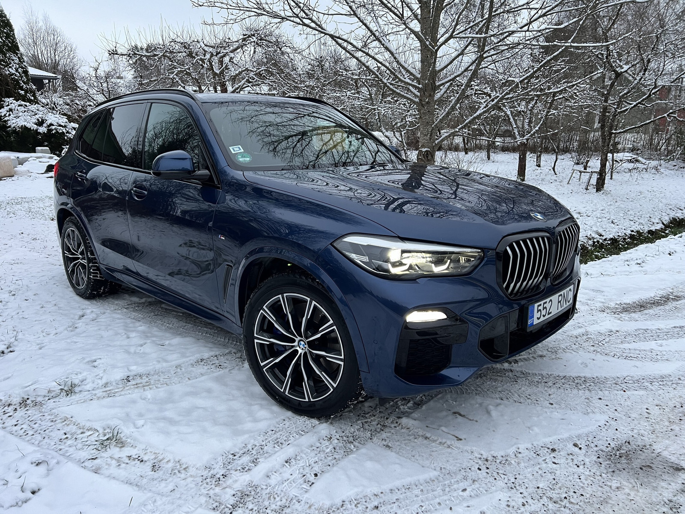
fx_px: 515
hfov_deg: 67.3
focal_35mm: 26
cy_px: 257
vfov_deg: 53.1
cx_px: 342
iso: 125
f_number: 1.5
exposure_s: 1/70
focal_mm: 5.7
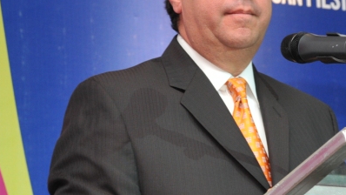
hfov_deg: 13.0
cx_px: 239
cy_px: 50
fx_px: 1512
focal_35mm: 165
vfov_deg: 7.4
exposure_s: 1/100
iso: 500
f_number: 5.3
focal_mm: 75
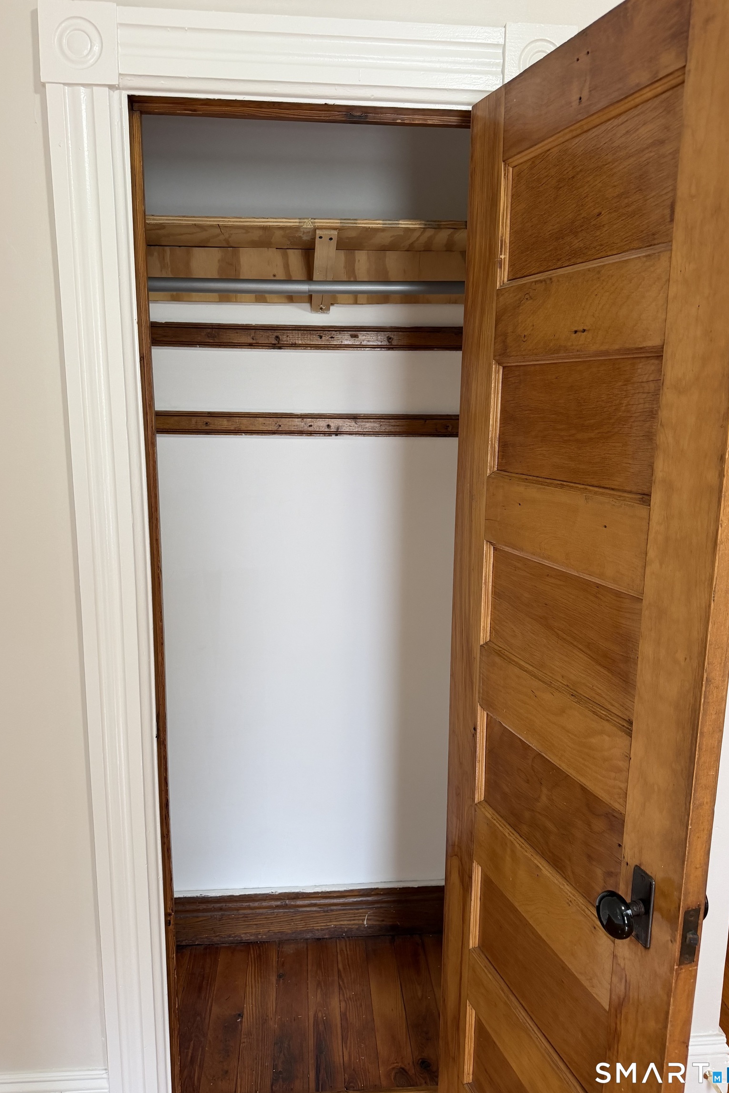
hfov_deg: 51.3
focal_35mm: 25
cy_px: 546
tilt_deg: -10.3
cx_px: 350
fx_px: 759
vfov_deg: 71.5
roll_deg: -0.2
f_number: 1.78
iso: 200
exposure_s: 1/69
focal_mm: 6.76
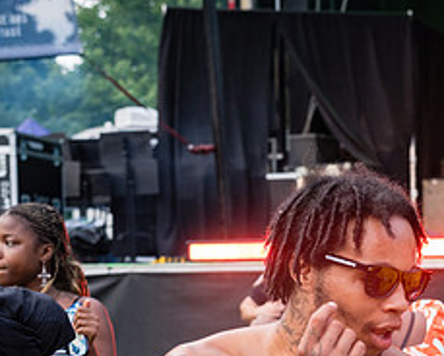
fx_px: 1435
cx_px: 310
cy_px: 360
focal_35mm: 109
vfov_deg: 14.0
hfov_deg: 17.5
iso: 1000
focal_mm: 45
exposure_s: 1/640
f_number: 4
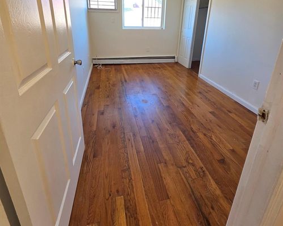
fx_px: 142
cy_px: 70
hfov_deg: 89.7
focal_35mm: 17
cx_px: 142
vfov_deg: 73.9
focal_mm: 2.2
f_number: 2.2
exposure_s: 1/120
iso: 160
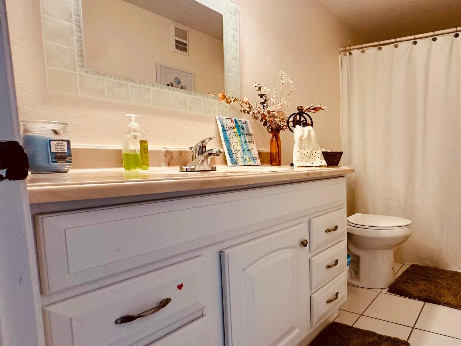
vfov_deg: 61.0
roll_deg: -0.6
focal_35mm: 22
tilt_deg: -5.8
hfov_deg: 69.7
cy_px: 184
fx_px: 293
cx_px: 361
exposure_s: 1/120
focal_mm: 2.22
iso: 125
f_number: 2.2
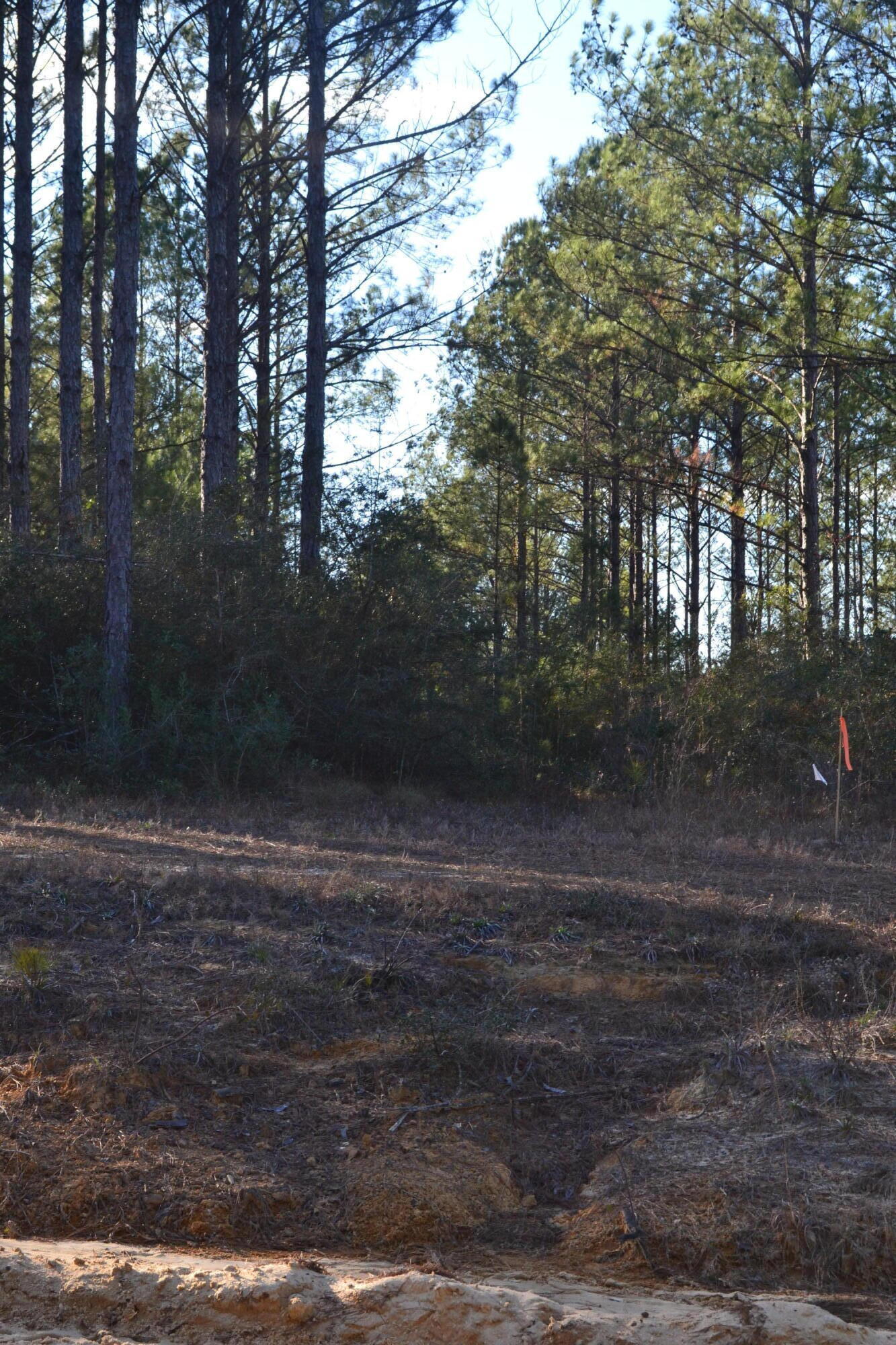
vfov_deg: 33.4
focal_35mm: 60
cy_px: 672
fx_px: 2240
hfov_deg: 22.6
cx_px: 448
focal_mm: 40
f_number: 9
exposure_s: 1/160
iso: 400
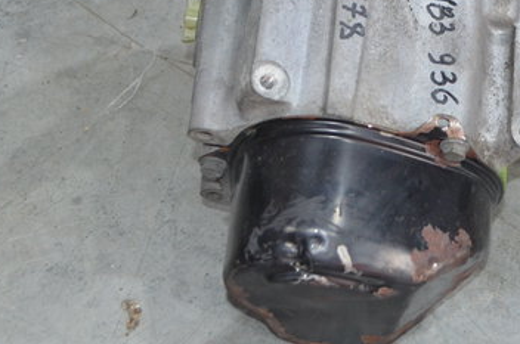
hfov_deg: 20.9
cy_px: -18
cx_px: 452
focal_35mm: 96
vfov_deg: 13.9
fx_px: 1384
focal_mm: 22
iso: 800
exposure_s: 1/60
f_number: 3.8
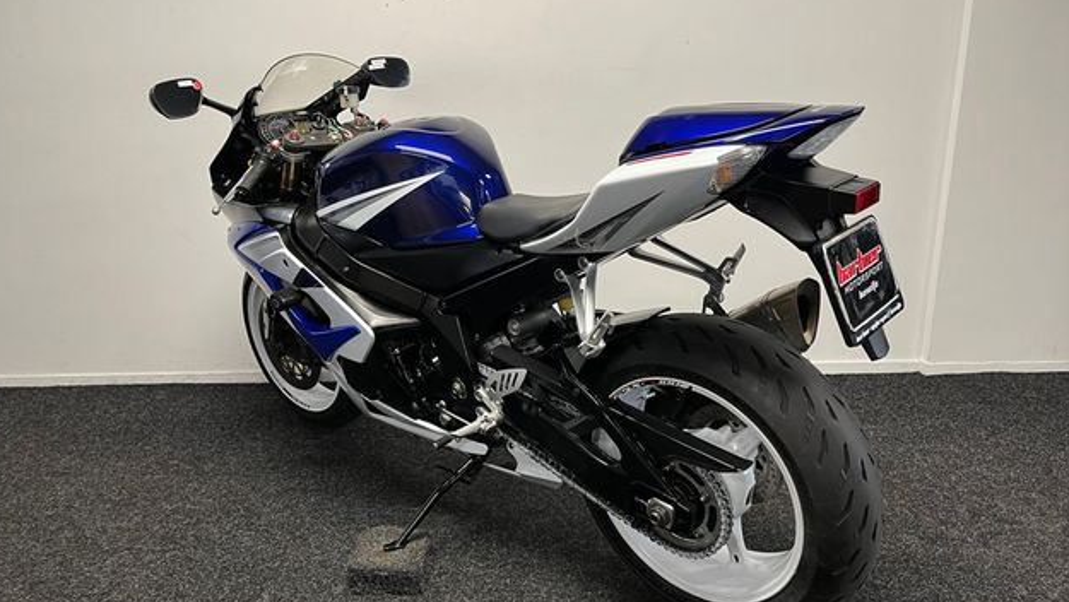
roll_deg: +1.5
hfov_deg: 66.0
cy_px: 291
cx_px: 525
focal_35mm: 29
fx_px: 822
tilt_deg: -15.8
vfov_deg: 40.2
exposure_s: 1/50
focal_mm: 5.1
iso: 100
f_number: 1.6
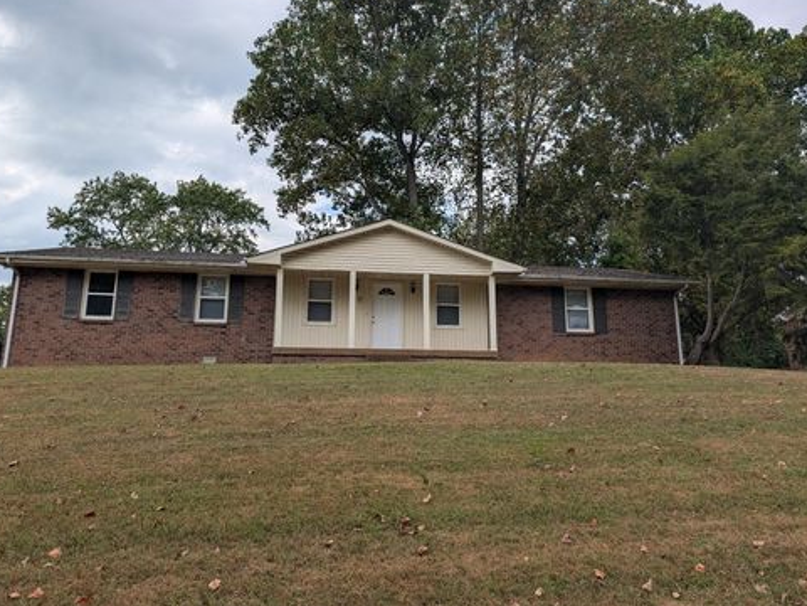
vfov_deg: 54.9
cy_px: 295
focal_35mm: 25
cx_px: 398
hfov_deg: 69.4
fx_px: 583
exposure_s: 1/1488
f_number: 1.68
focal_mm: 6.9
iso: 22
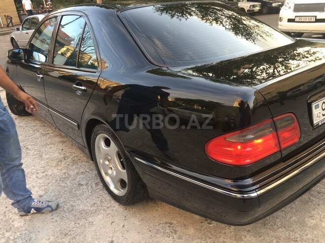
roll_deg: +5.6
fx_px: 272
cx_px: 162
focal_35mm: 29
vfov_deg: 48.2
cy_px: 122
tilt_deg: -24.5
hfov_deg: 61.7
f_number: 2.2
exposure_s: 1/100
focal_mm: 4.15
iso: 50
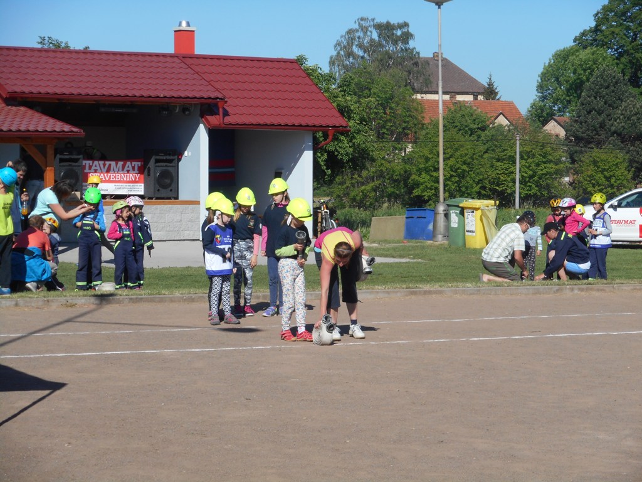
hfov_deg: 19.3
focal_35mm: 102
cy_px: 241
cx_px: 321
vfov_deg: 14.5
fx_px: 1892
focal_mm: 18.2
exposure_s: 1/400
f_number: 5.8
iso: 80
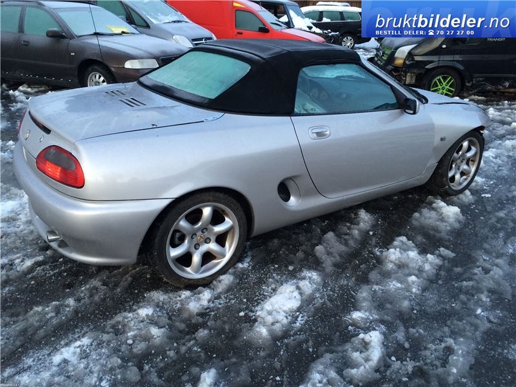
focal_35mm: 29
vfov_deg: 48.2
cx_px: 258
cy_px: 194
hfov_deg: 61.7
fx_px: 432
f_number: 2.2
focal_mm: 4.15
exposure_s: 1/30
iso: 40
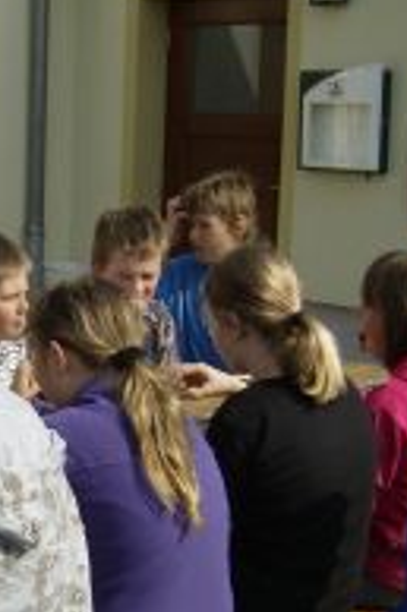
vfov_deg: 26.1
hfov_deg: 17.2
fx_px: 1308
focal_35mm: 77
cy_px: 432
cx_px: -32
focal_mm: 6
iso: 100
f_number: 4.7
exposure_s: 1/651
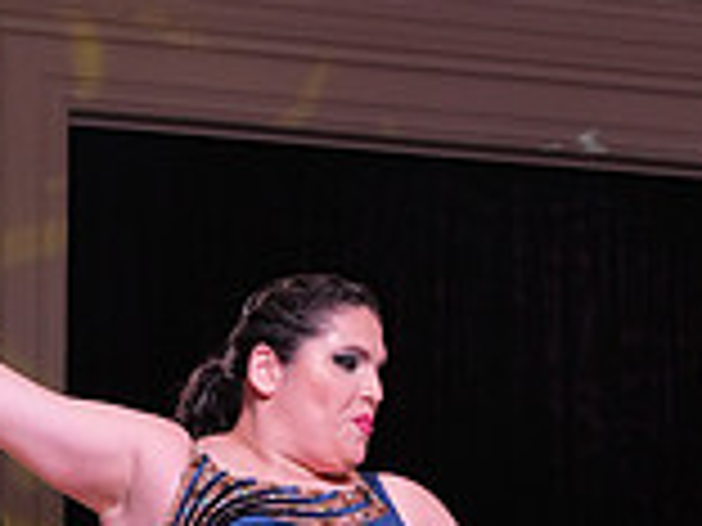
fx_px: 2758
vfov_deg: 10.2
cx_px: 484
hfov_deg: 14.5
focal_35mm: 136
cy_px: 971
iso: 2500
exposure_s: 1/400
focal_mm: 38
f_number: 5
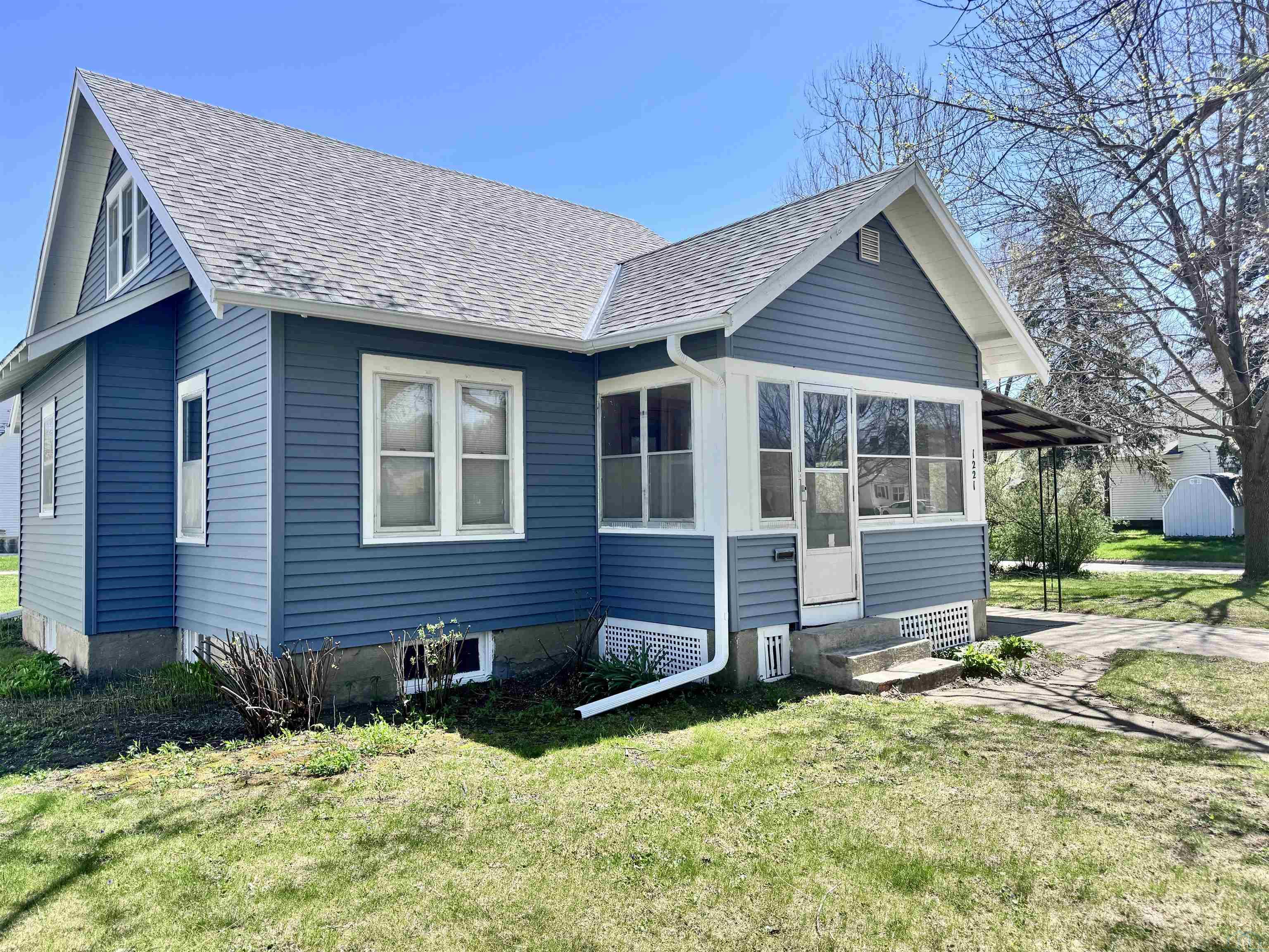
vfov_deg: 56.8
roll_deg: +1.3
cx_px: 634
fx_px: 880
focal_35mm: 24
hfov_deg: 71.6
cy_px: 476
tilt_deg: +1.0
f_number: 1.78
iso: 80
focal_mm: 6.76
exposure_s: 1/2415
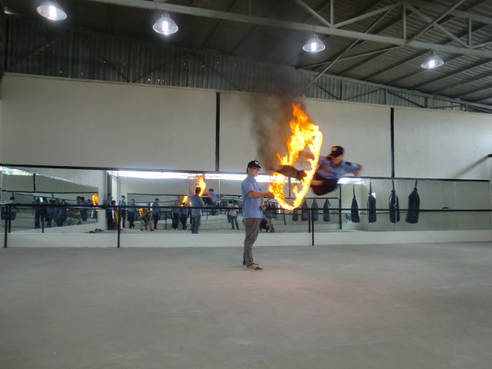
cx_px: 246
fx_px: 370
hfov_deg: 67.3
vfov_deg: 53.1
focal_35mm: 26
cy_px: 184
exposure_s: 1/60
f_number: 2.6
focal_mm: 4.65
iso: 64
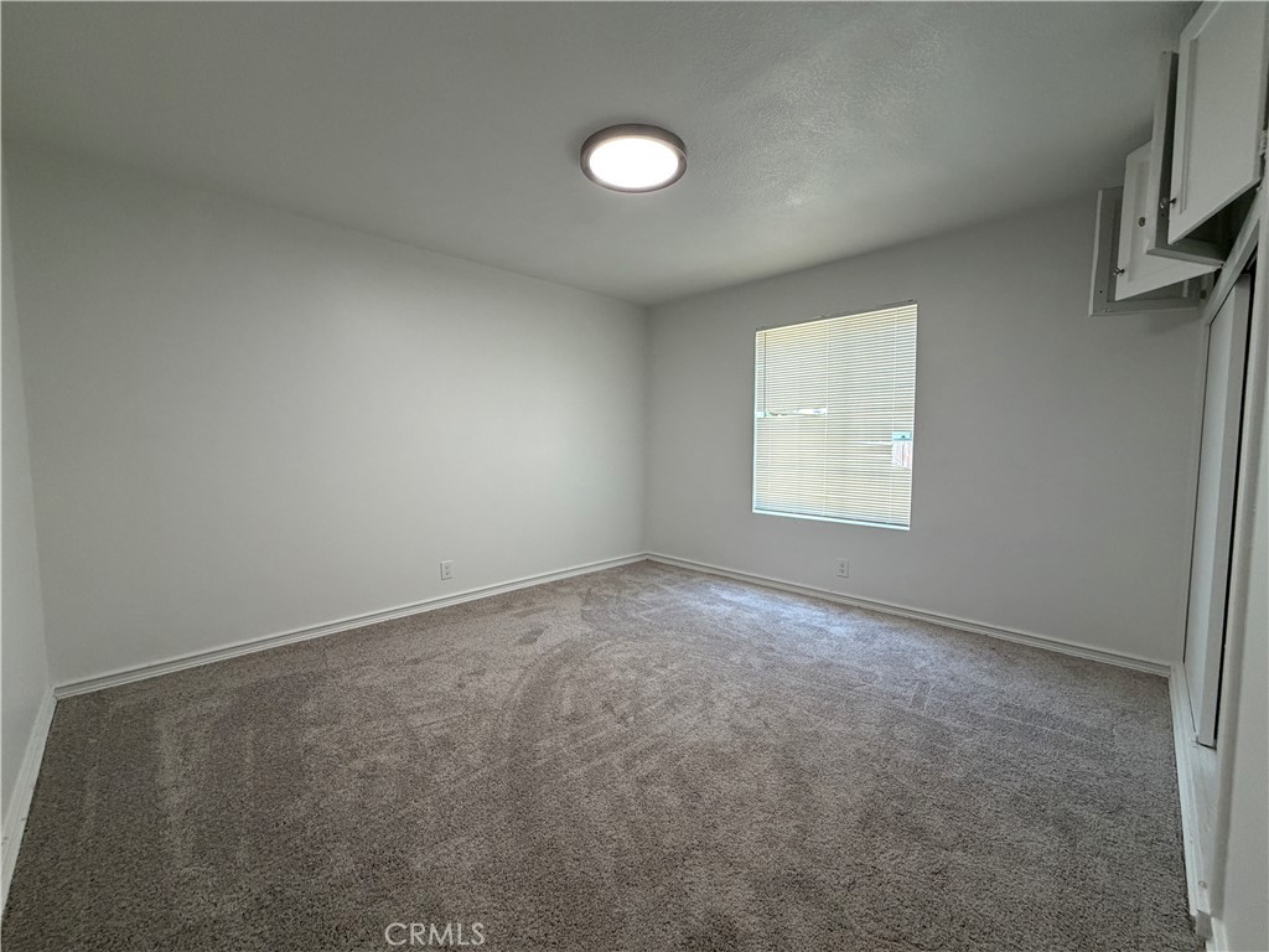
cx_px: 634
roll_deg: +0.7
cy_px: 476
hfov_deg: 102.1
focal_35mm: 14
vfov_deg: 85.7
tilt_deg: -4.3
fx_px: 513
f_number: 2.2
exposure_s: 1/120
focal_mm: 2.22
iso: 250
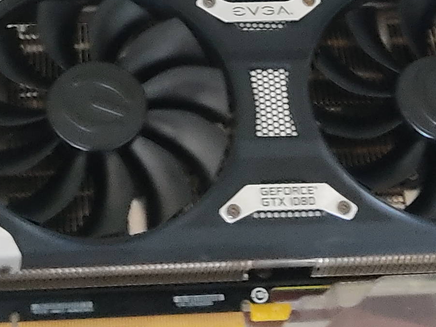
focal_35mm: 115
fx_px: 1448
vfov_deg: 12.3
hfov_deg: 17.1
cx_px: 178
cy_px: -144
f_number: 1.79
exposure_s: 1/17
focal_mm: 4.74
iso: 3511
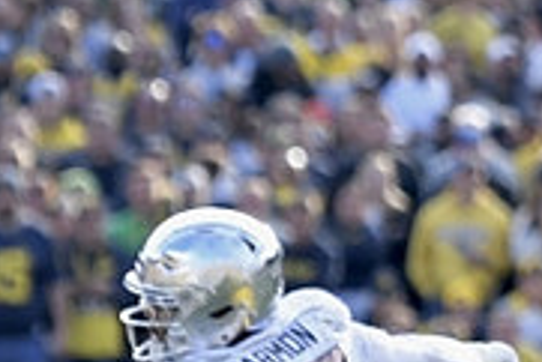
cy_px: 440
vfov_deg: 1.0
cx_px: 794
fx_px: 20250
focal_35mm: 1344
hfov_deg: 1.5
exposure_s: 1/1250
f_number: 5.6
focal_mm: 280
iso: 1250
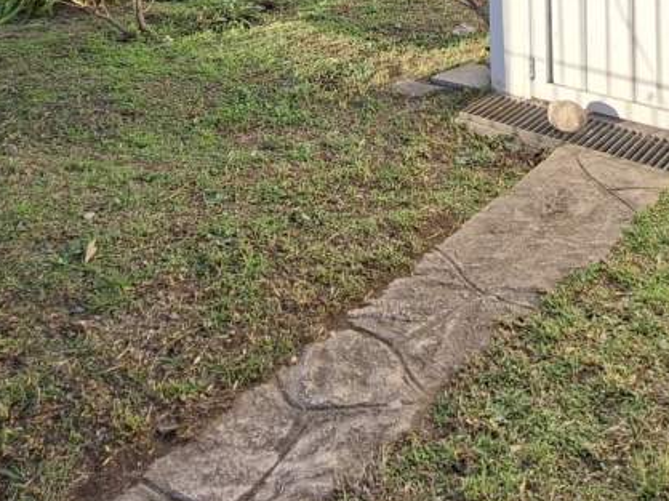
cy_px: -131
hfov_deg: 48.0
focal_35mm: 38
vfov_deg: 30.6
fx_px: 734
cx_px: 457
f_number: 2.2
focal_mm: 1.74
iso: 40
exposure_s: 1/357
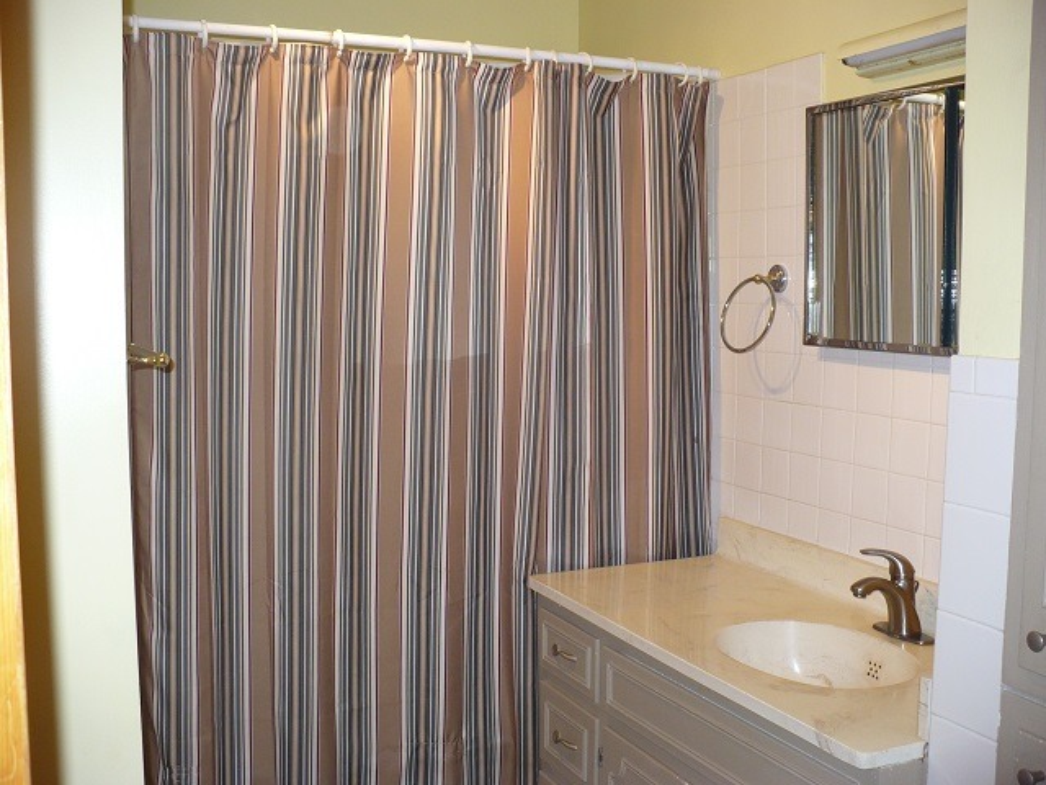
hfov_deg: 50.1
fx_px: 1118
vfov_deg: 38.7
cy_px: 392
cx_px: 523
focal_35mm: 37
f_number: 2.8
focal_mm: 6.1
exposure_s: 1/30
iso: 125
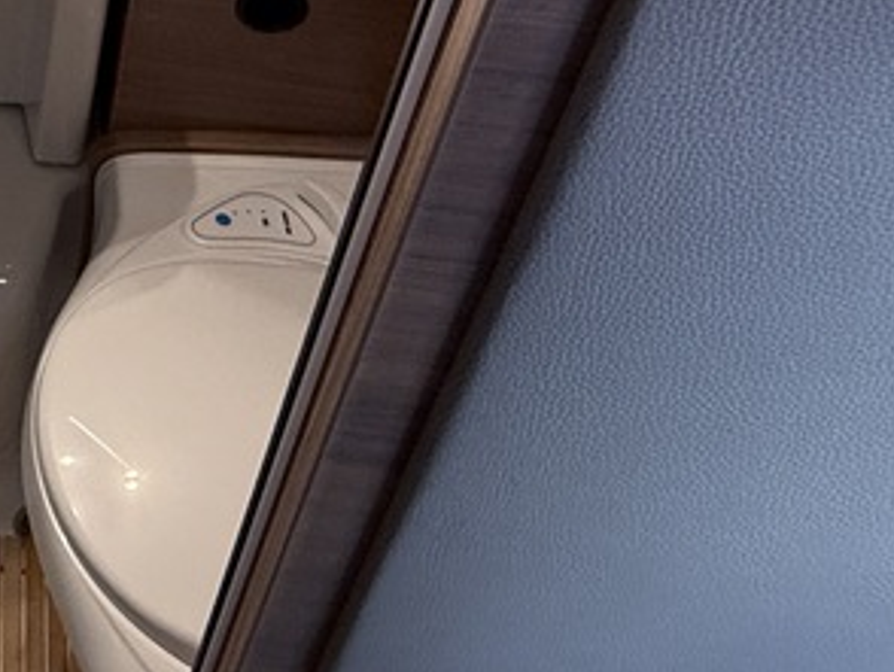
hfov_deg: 32.8
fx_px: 1241
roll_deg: +1.9
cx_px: -173
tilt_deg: -28.7
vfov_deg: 22.8
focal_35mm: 48
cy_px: -410
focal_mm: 2.22
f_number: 2.2
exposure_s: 1/99
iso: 200
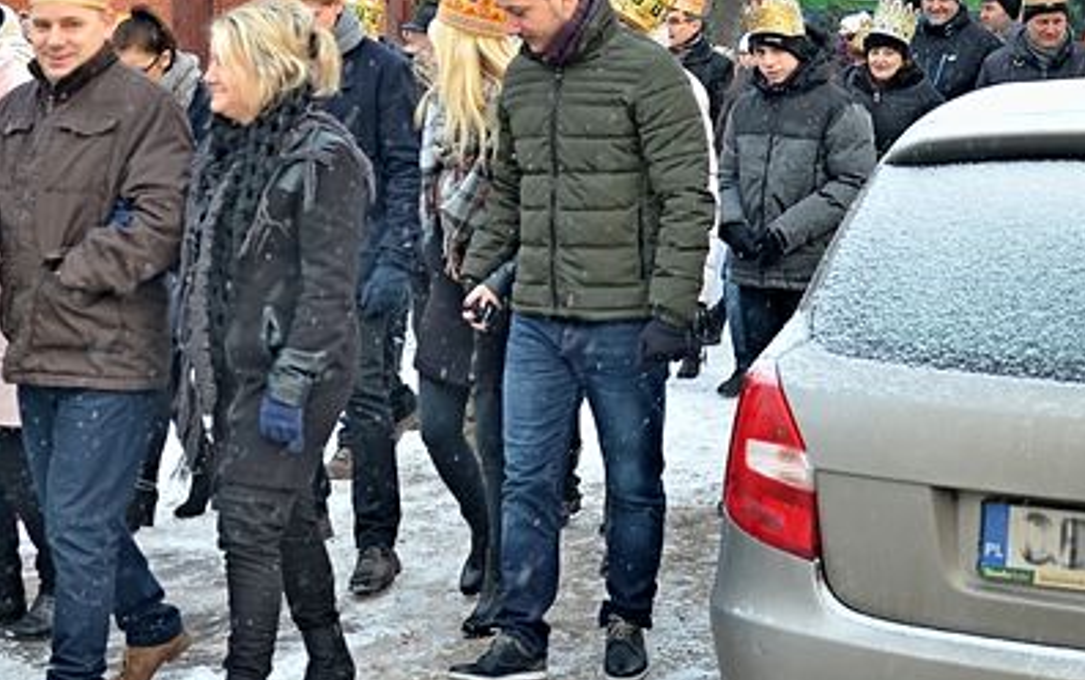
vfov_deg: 18.1
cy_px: 223
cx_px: 195
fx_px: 2130
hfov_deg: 27.9
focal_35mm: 72
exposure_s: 1/160
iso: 320
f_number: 3.8
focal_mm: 22
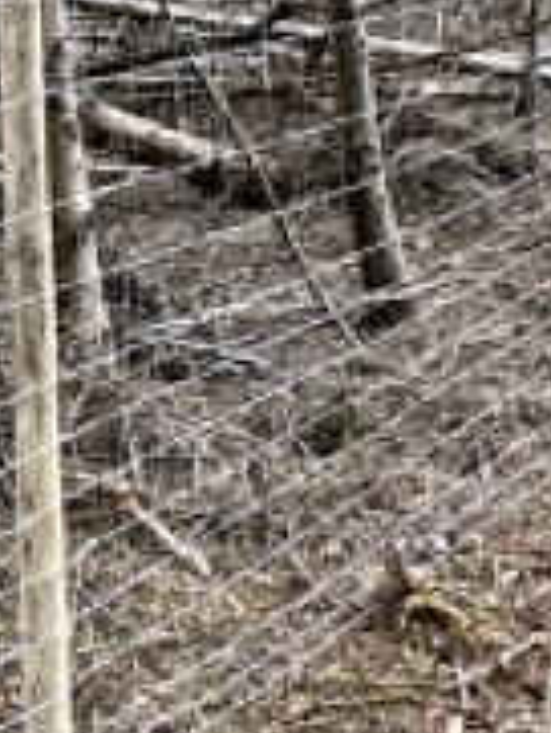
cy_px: -401
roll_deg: -3.0
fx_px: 2099
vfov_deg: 17.6
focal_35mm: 99
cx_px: -247
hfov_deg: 14.1
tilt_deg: +14.8
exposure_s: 1/99
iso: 64
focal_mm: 2.22
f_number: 2.2
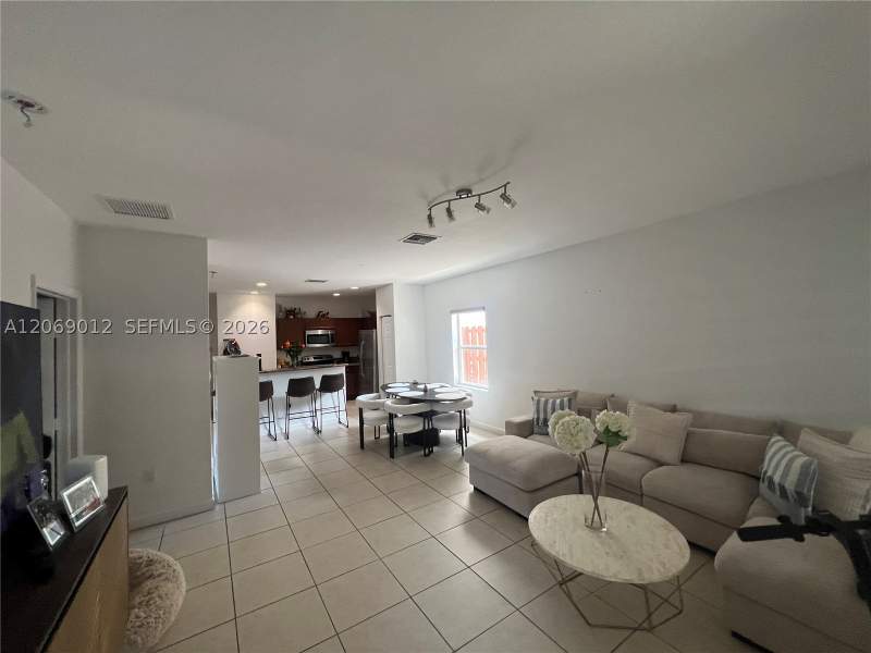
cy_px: 326
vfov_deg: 89.9
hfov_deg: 106.2
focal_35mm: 13
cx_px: 436
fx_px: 327
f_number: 1.8
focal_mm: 1.57
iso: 200
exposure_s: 1/120
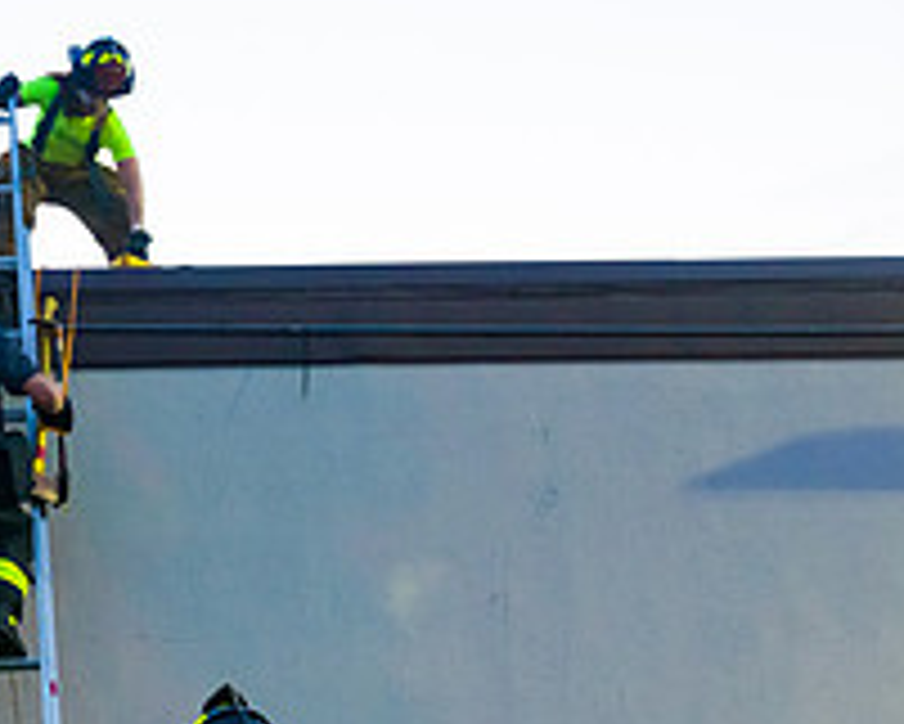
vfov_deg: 22.7
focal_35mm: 65
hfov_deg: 27.4
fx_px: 1740
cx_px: -9
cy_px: 708
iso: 3200
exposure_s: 1/125
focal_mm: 24
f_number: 3.2
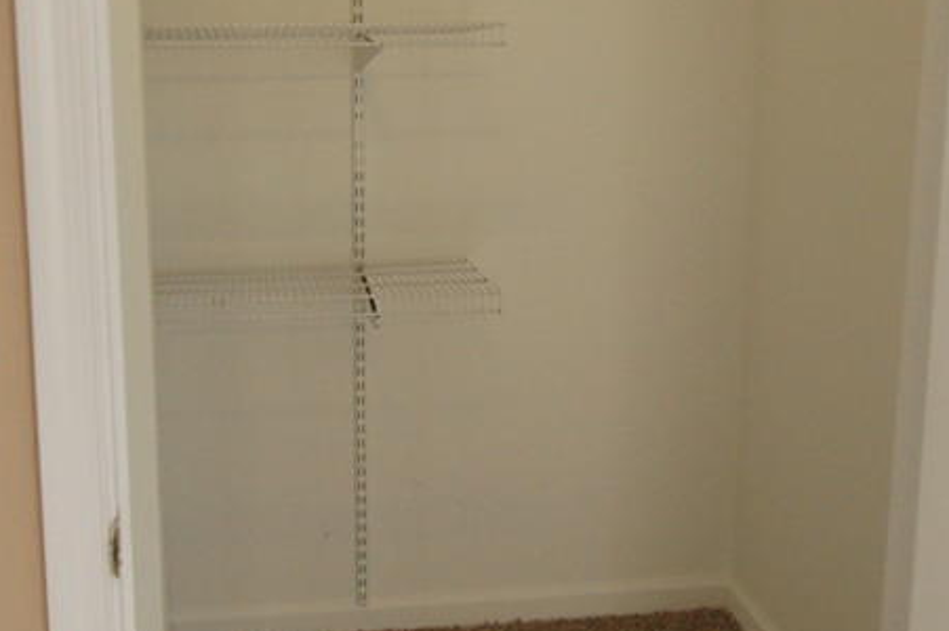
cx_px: 450
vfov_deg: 26.7
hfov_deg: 39.6
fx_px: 1317
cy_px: 183
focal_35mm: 50
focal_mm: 10
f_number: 3.5
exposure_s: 1/80
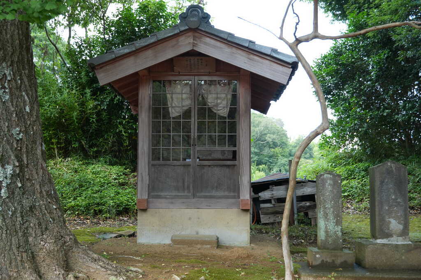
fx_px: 561
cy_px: 140
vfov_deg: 28.1
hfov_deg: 41.1
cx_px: 210
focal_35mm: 48
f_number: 4.5
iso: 500
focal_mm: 32
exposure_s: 1/160
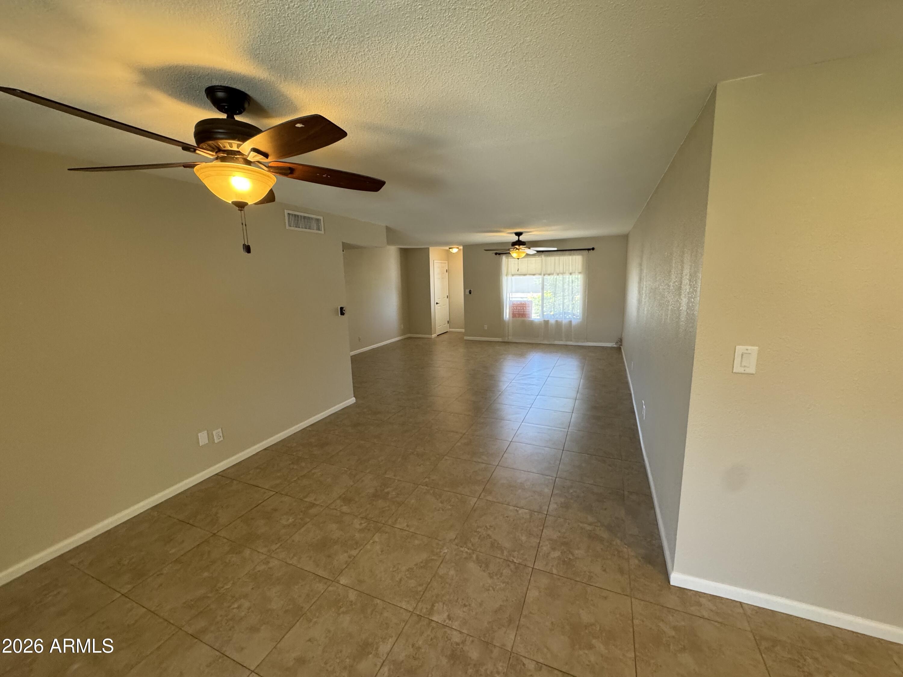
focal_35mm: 14
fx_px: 365
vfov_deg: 85.7
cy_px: 338
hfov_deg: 102.1
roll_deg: +1.1
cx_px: 452
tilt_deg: -10.8
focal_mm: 2.22
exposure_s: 1/120
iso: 320
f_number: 2.2
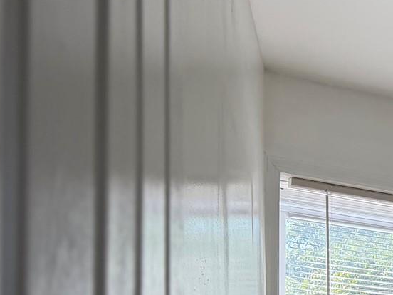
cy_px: 417
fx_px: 1010
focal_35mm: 89
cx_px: 696
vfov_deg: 15.5
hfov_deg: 17.9
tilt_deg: +2.3
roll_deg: +2.4
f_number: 1.78
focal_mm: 6.76
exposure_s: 1/632
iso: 100
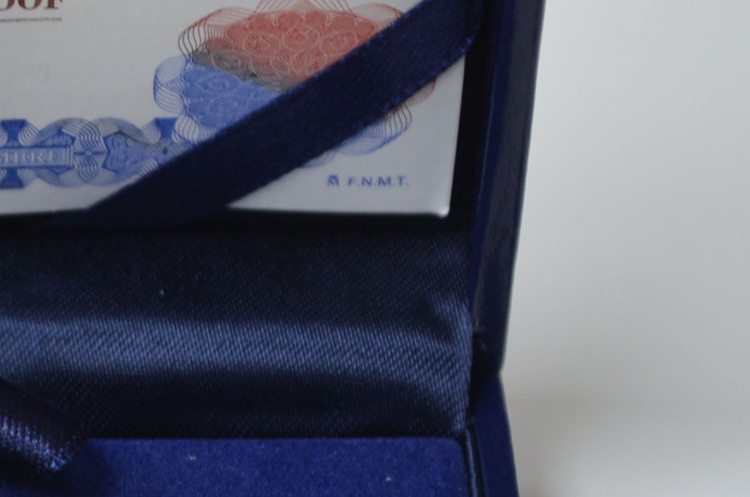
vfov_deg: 6.9
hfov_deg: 10.3
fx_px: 4117
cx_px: -51
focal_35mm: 198
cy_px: 308
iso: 720
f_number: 5.6
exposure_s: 1/60
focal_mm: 50
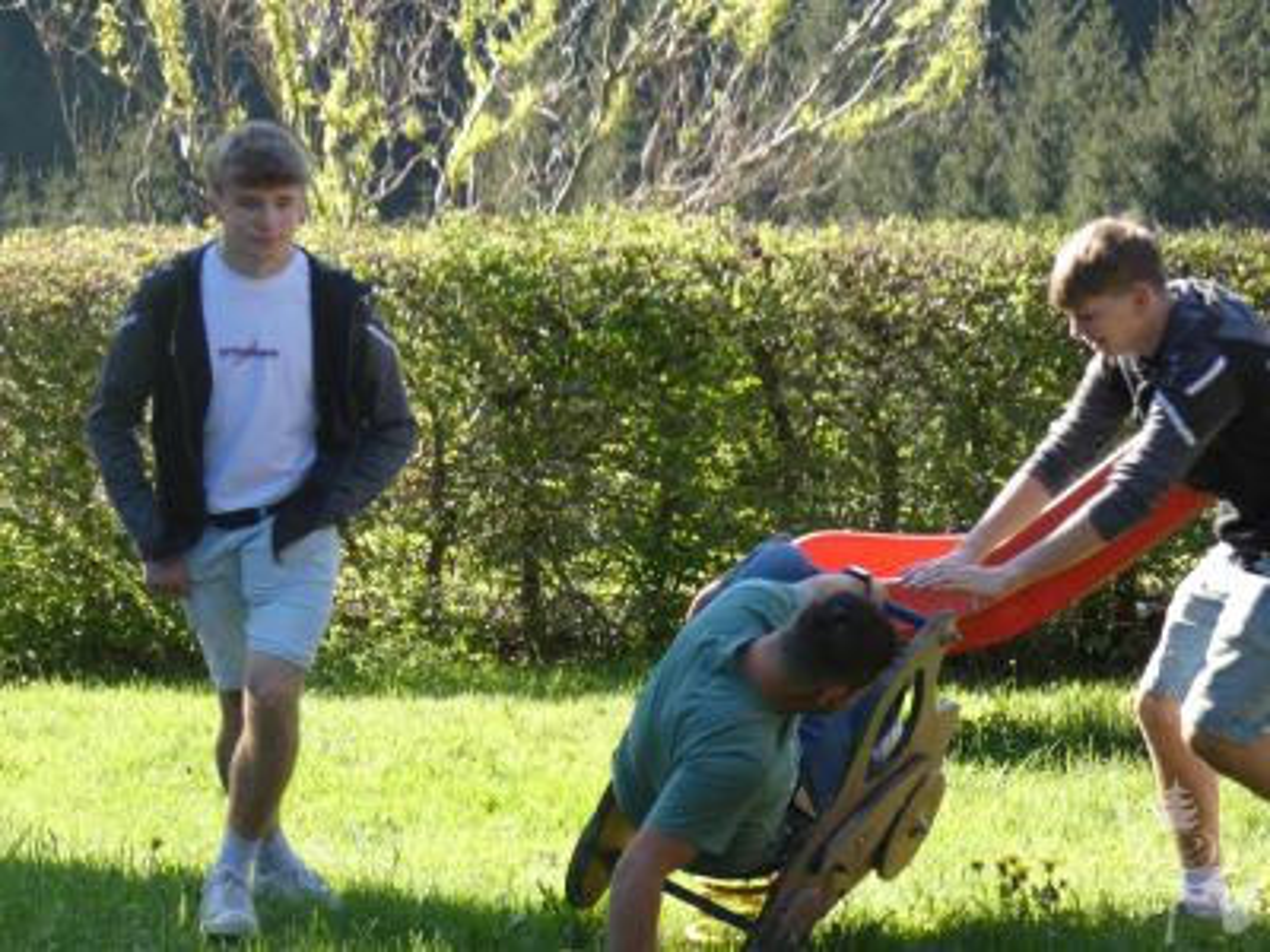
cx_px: 635
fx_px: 5650
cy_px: 476
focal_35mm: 154
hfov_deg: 12.8
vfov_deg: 9.6
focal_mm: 27.5
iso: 160
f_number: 5.4
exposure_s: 1/125
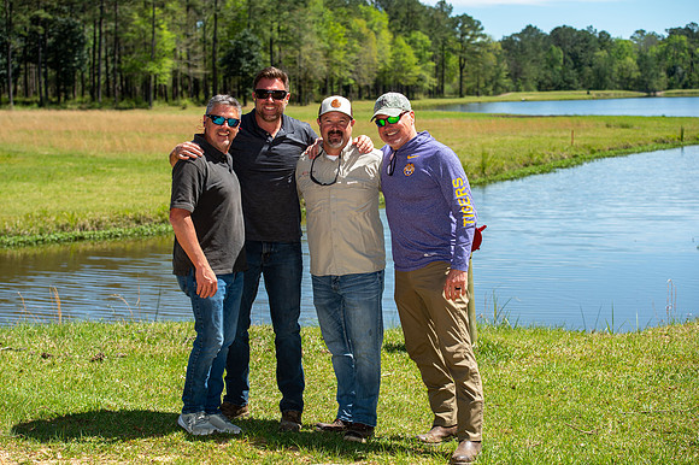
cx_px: 350
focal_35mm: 70
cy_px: 232
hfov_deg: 28.9
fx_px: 1358
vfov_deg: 19.4
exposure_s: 1/250
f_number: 5.6
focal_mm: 70
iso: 50
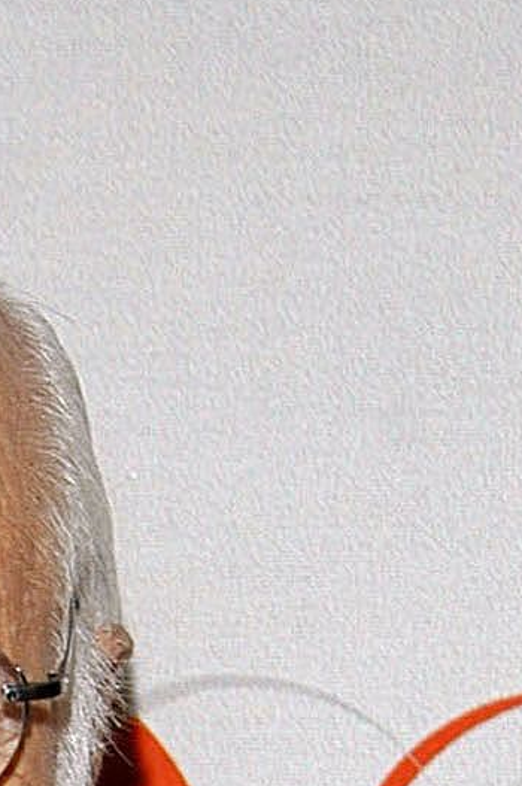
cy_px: 2233
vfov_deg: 6.4
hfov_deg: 4.5
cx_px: -385
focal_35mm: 300
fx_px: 6539
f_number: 5.6
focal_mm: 35
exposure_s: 1/125
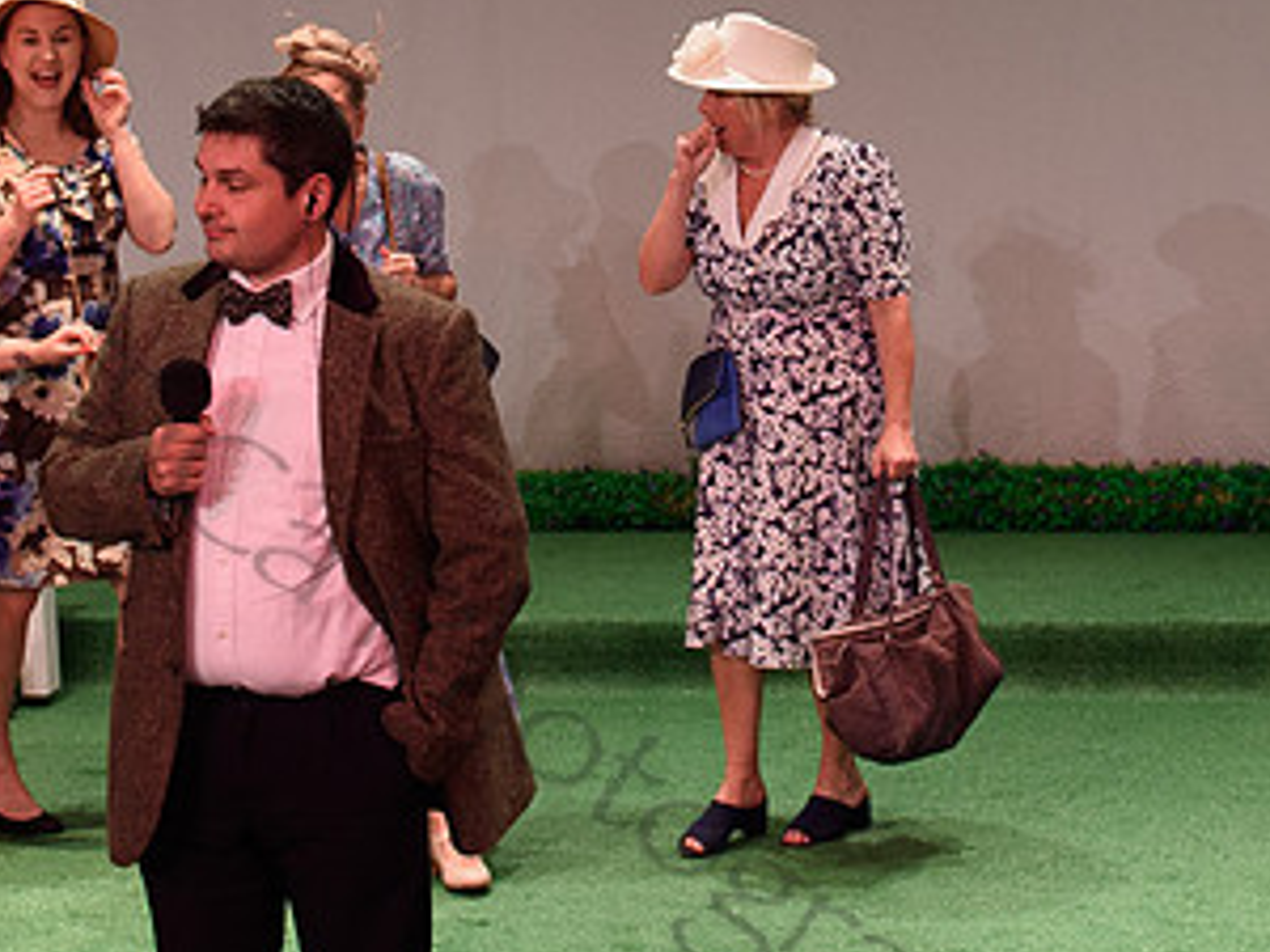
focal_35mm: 119
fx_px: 4366
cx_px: 654
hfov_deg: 16.6
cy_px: 69
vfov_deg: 12.3
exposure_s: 1/80
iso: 800
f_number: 4.5
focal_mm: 32
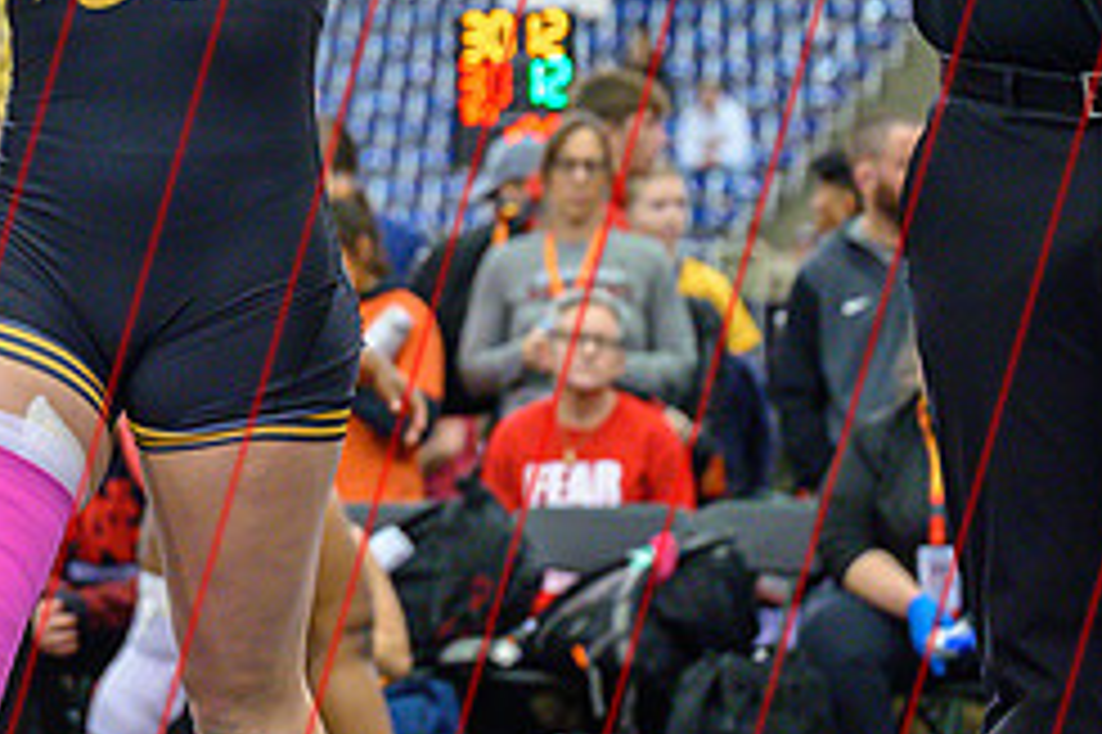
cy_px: 7
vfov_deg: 6.4
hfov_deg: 9.6
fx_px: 6546
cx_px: 163
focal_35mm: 214
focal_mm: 70
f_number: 2.8
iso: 3600
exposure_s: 1/800
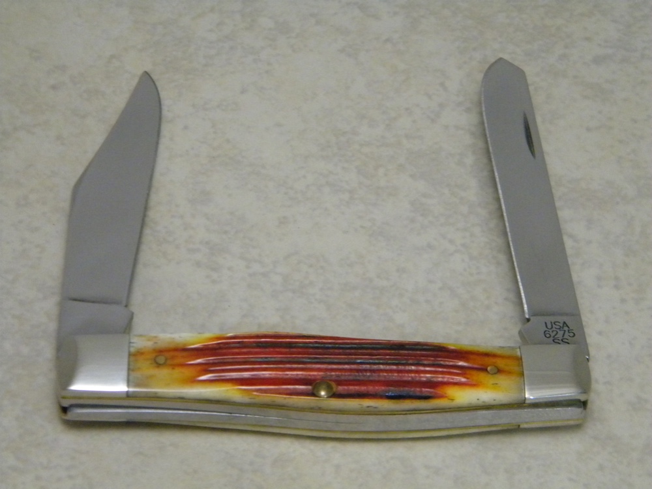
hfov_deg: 18.7
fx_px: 1978
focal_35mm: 105
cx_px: 326
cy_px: 244
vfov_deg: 14.1
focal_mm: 19
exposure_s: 1/74.7
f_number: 4.7
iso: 800
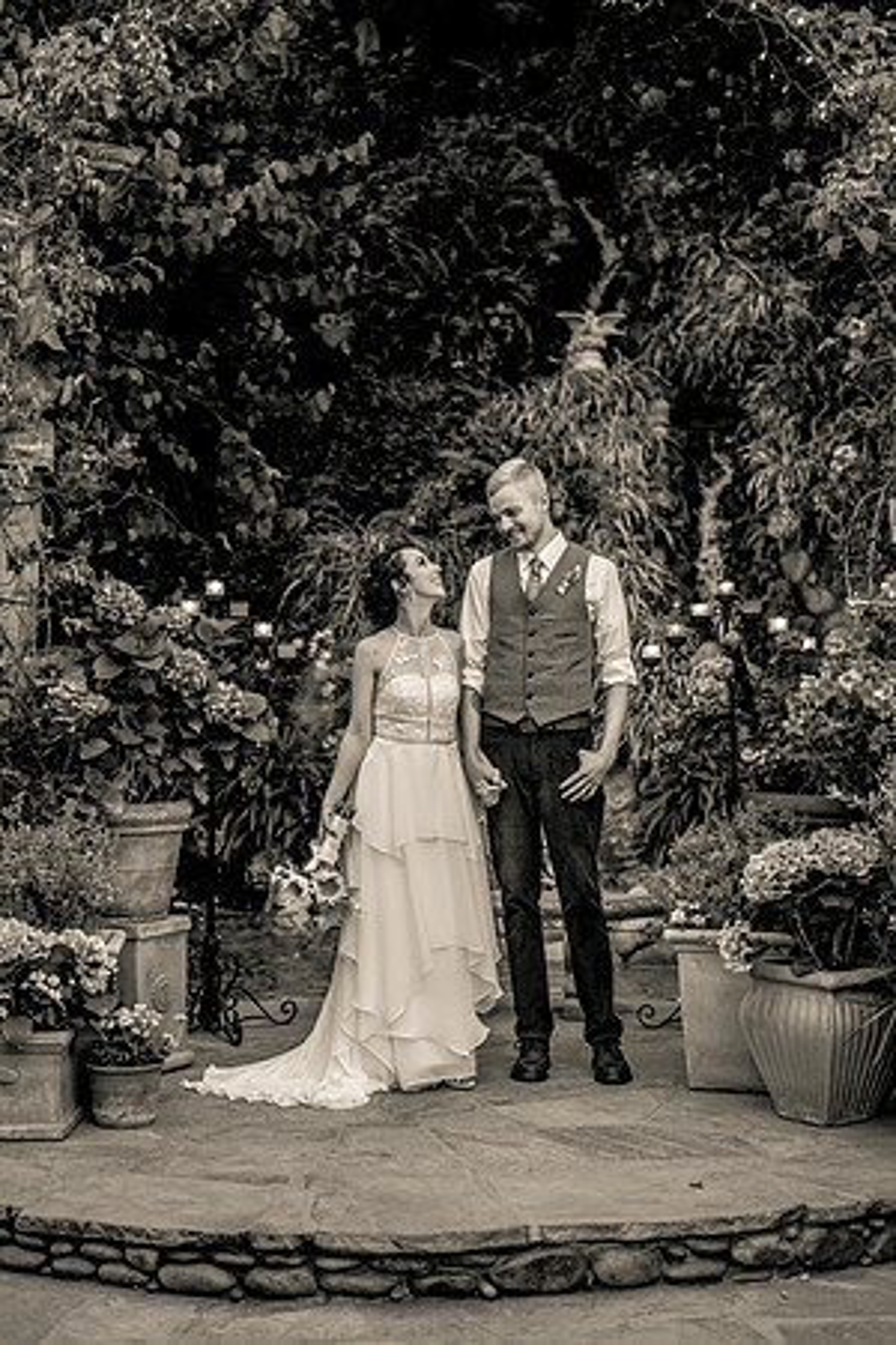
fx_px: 2053
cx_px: 448
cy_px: 672
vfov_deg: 36.2
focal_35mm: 55
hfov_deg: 24.6
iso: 500
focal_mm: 55
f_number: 2.2
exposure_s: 1/320
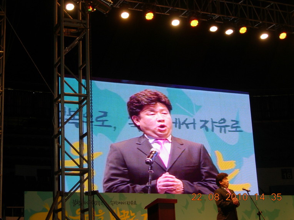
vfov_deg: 20.4
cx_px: 147
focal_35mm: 72
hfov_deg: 27.0
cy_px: 110
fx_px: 612
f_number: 3.7
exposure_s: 1/45.2
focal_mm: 14.9
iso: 79
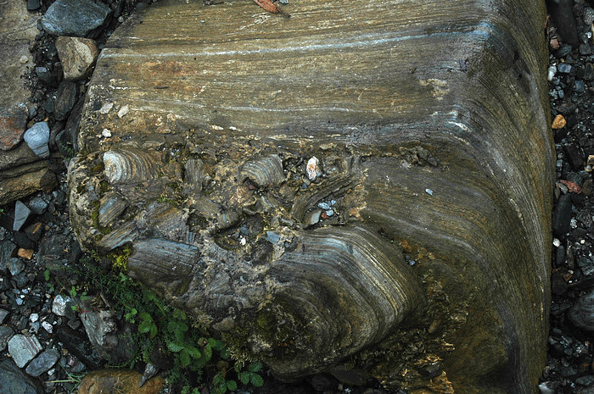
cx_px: 297
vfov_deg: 30.8
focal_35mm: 44
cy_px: 197
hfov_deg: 45.0
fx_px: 717
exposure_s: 1/60
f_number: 16
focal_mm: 29
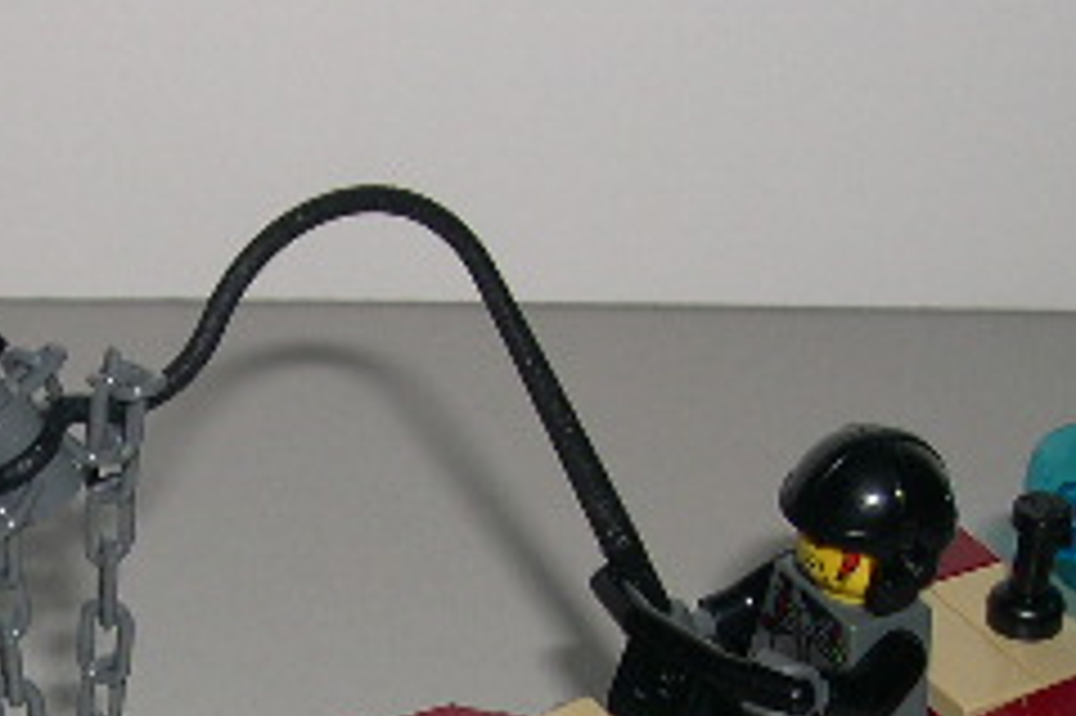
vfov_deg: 12.6
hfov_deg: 18.8
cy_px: 842
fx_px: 3166
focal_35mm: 106
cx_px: 41
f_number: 7.6
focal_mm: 8
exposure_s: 1/60
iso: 100
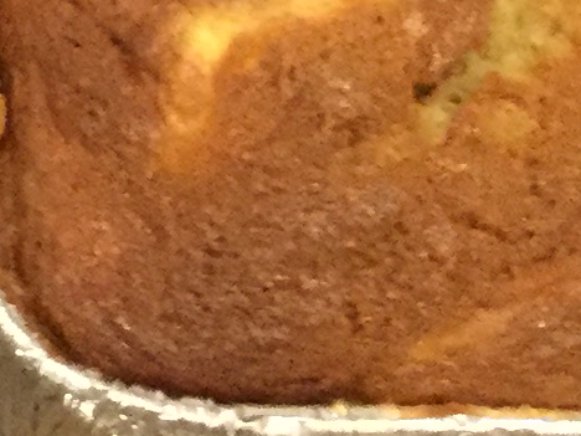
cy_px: 19
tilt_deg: -54.5
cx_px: -893
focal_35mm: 216
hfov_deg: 8.3
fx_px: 3625
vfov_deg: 6.9
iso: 500
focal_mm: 3.3
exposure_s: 1/15
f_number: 2.4
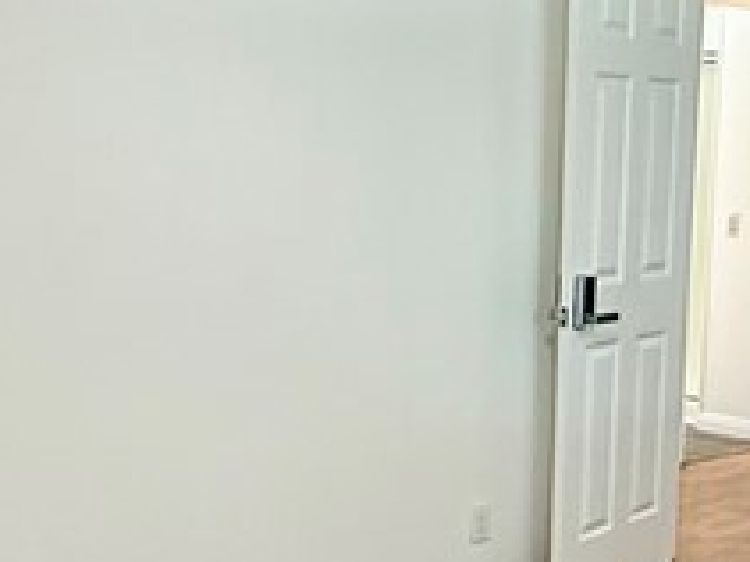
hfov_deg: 28.4
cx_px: 501
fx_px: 1472
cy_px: 473
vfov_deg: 21.3
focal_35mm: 68
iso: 250
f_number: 2.2
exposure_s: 1/60
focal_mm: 2.22
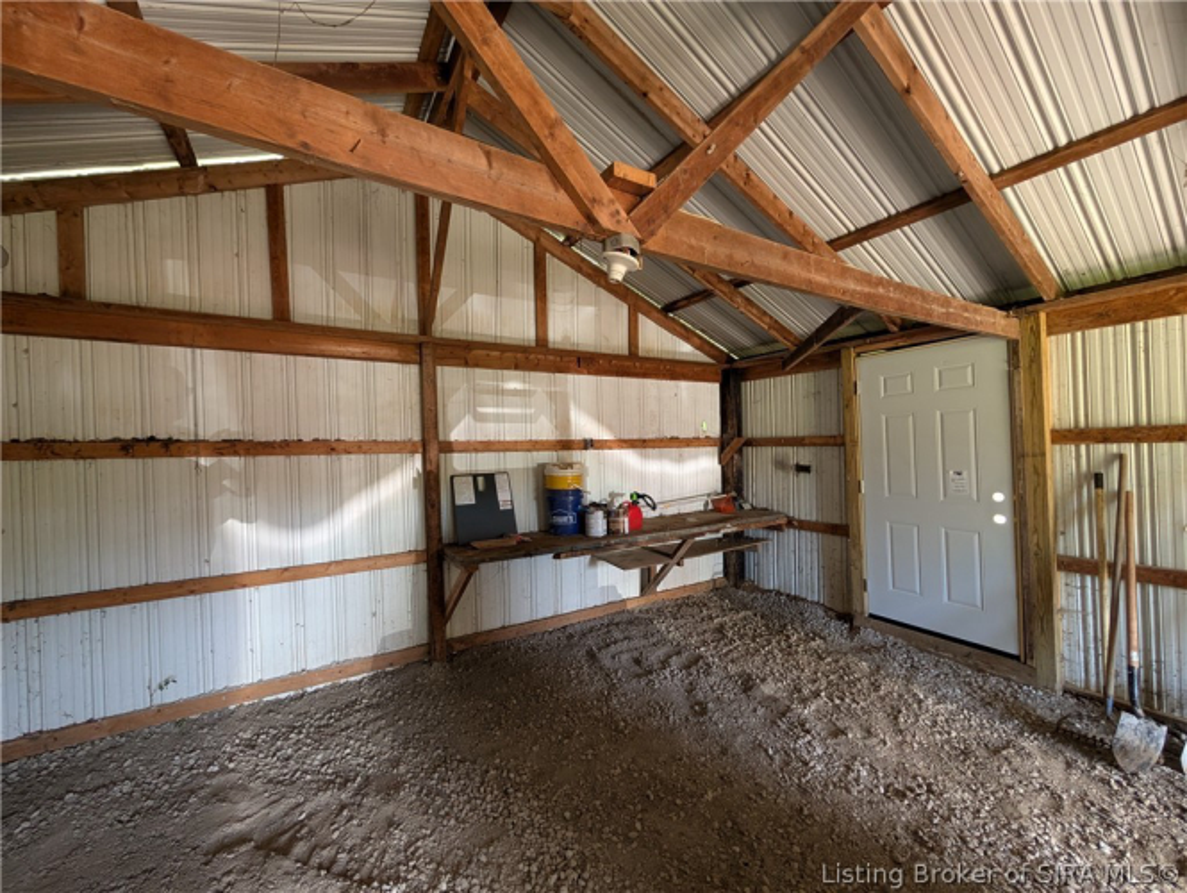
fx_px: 412
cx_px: 594
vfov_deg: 94.6
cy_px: 446
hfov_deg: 110.5
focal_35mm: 12
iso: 236
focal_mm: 2.02
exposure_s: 1/117
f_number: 1.7
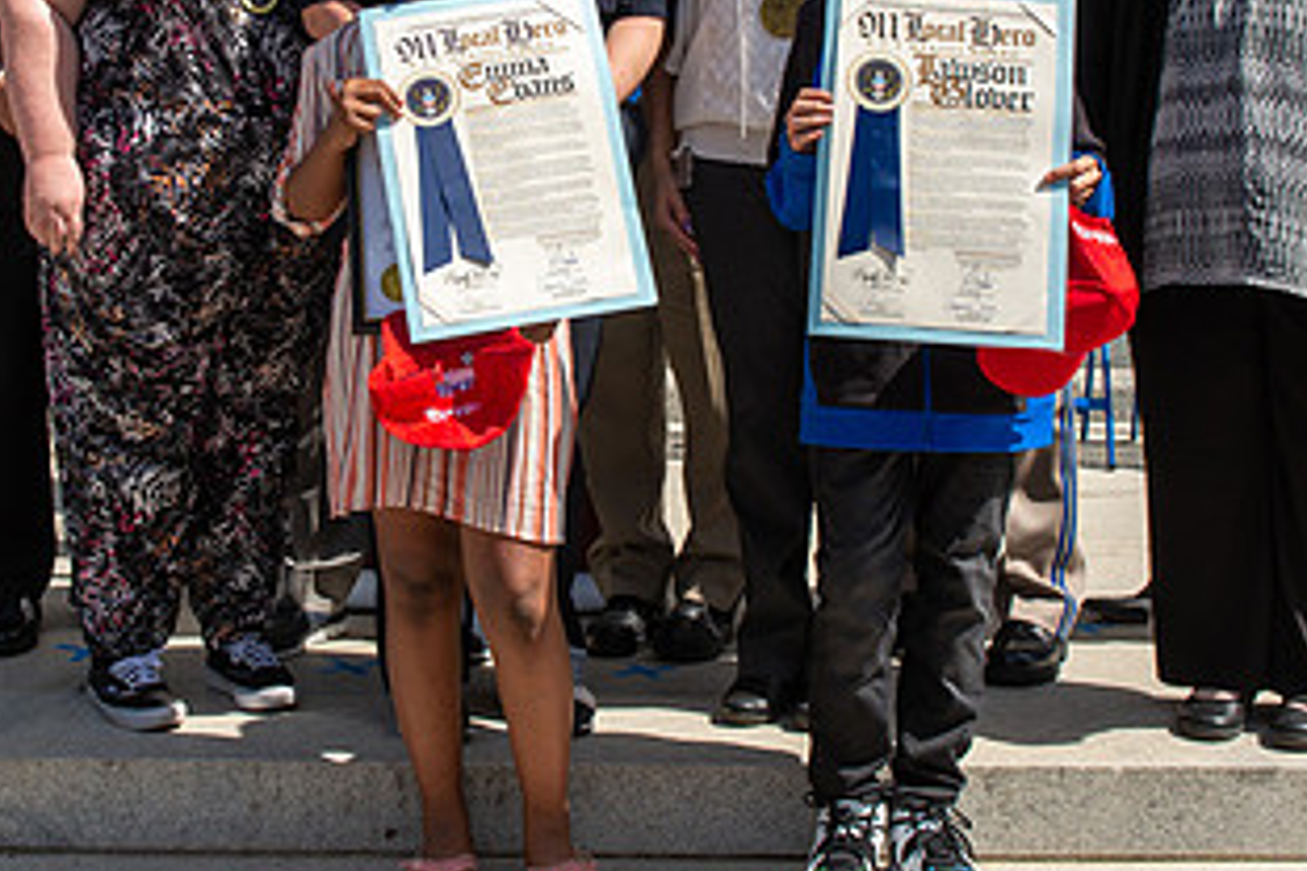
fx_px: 2251
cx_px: 532
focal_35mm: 62
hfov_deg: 32.3
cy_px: 216
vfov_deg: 21.7
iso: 100
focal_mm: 28
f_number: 8
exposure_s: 1/320
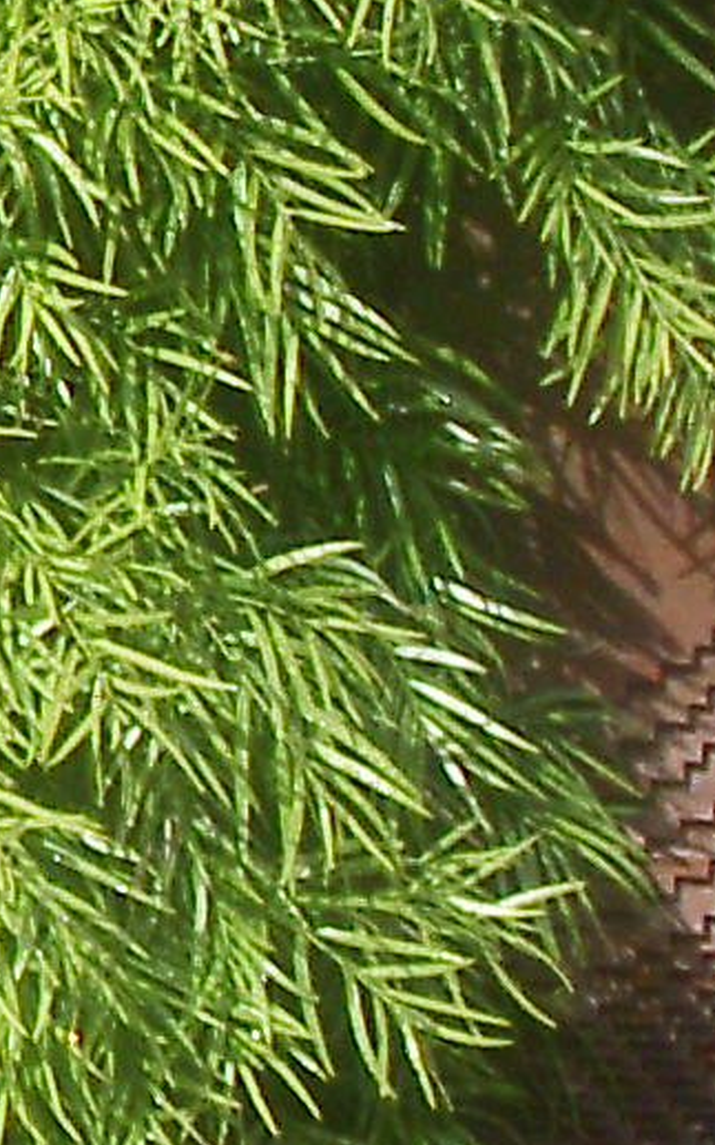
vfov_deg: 7.5
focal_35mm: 279
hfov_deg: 4.6
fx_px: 8701
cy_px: 58
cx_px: -810
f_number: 7.8
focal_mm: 6.3
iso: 125
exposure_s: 1/125
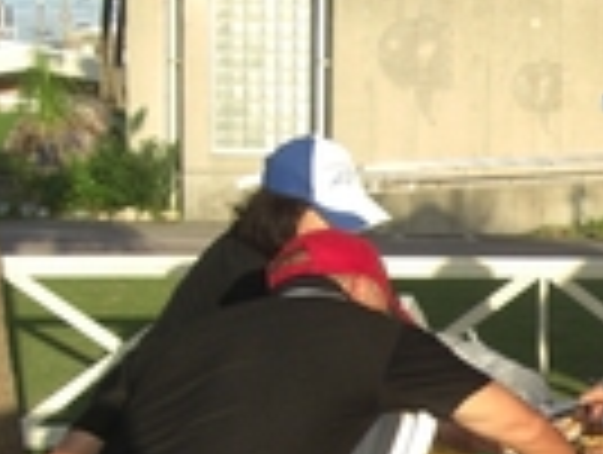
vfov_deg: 14.7
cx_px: 778
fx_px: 1728
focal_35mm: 99
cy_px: 452
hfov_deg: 18.5
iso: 80
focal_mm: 7.9
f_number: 4
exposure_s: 1/400
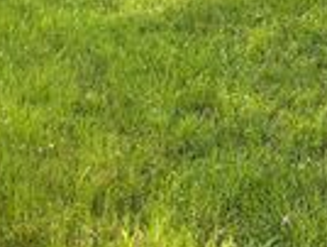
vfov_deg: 14.7
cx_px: 149
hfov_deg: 20.2
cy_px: -60
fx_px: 918
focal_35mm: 97
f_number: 1.6
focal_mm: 5.96
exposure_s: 1/565
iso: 50
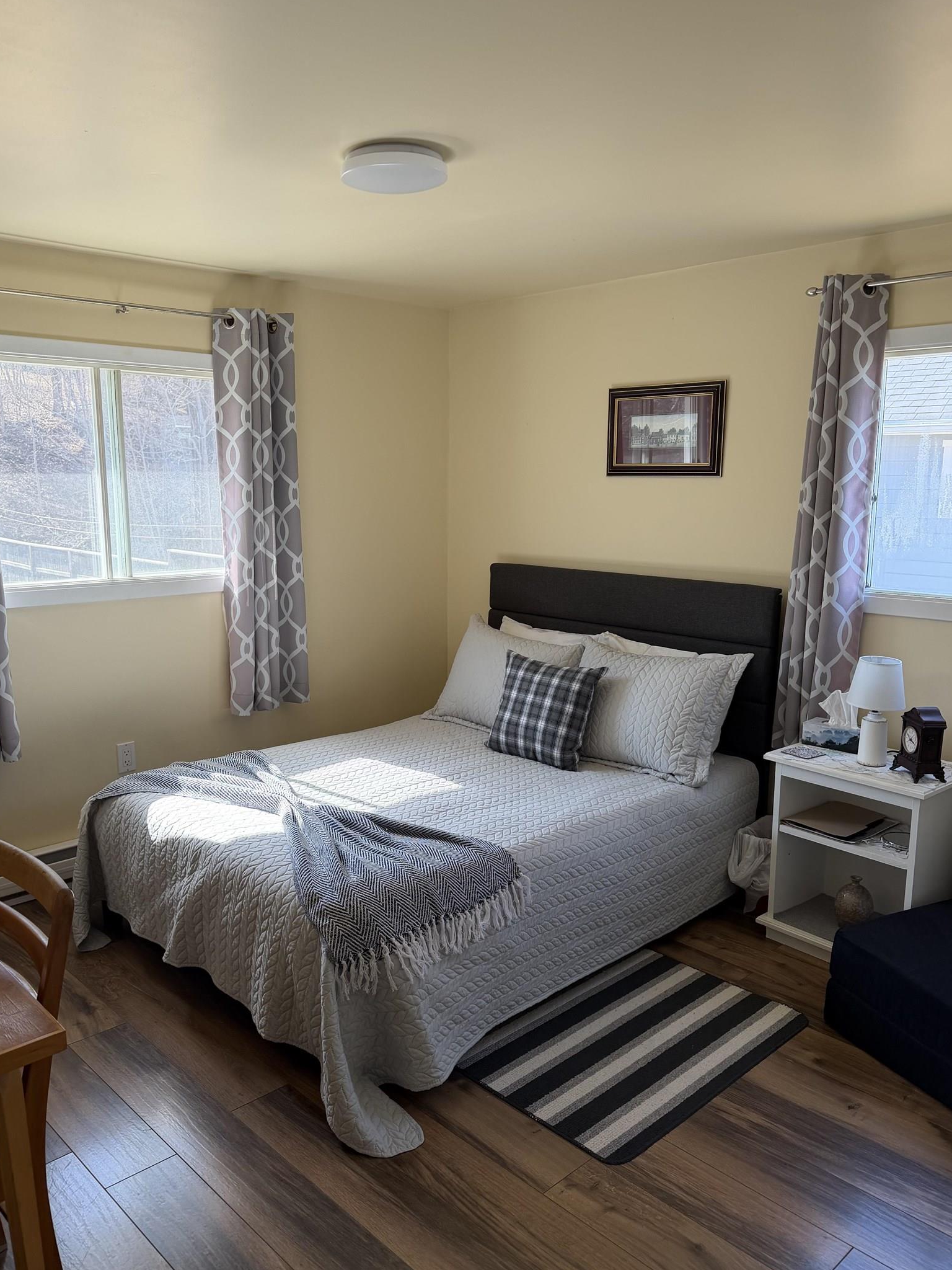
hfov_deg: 51.3
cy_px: 647
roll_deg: -0.1
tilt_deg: -10.8
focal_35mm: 27
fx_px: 990
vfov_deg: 65.3
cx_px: 439
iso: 80
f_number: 1.78
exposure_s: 1/263
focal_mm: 6.76
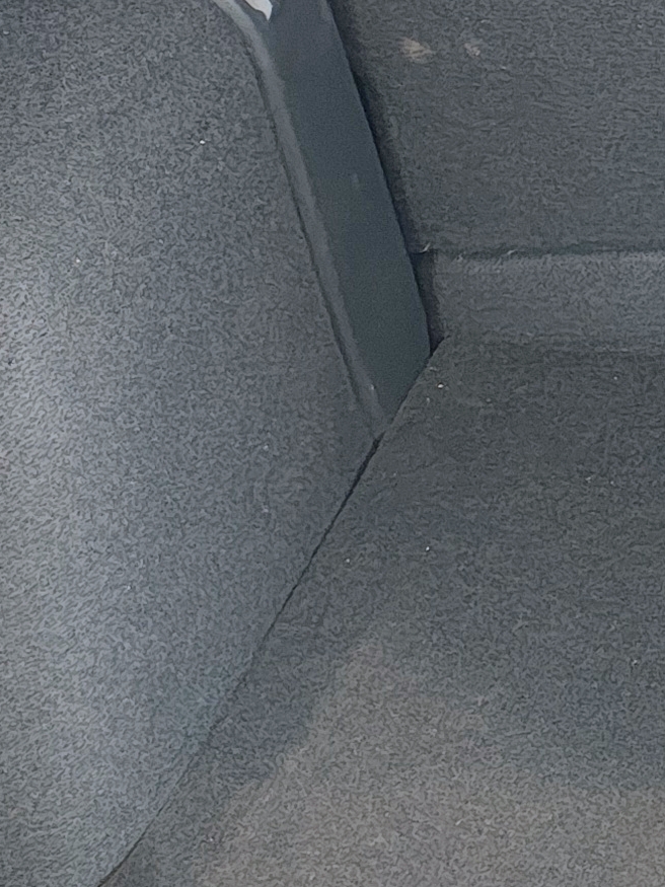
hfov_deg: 11.4
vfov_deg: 16.6
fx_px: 2998
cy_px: 114
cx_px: 1323
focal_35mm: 117
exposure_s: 1/60
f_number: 1.4
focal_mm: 5.89
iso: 350
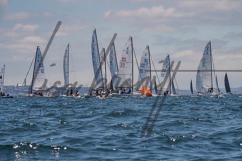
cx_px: 121
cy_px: 80
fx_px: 1612
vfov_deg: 5.7
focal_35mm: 240
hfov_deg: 8.6
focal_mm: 160
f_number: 14
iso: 640
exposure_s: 1/1250
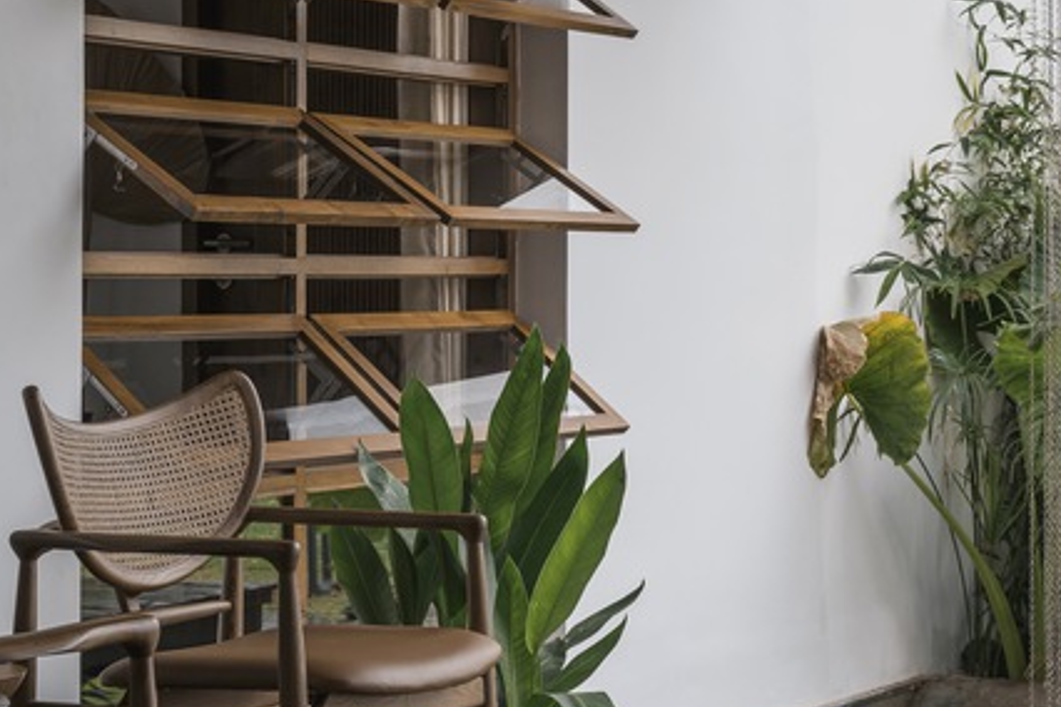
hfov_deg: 20.0
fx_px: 2976
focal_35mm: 101
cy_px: 152
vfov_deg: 13.5
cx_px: 823
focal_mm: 43
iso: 100
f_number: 10
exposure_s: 1/5
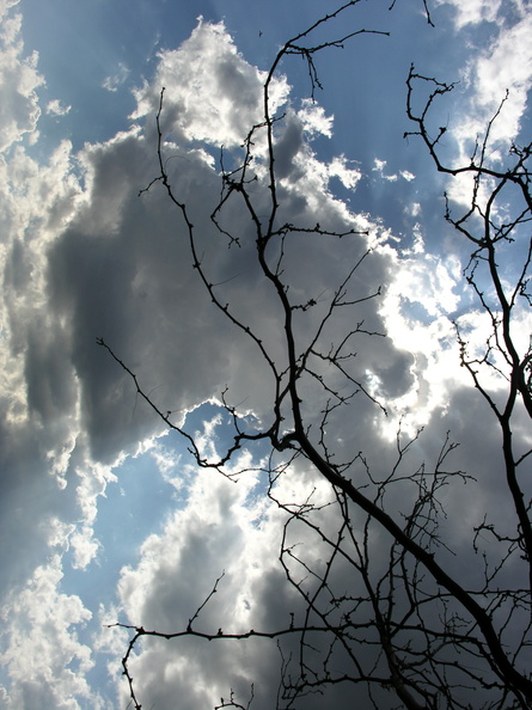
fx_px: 718
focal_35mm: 35
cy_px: 355
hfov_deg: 40.7
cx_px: 266
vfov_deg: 52.6
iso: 50
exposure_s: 1/579
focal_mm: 8.9
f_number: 7.1
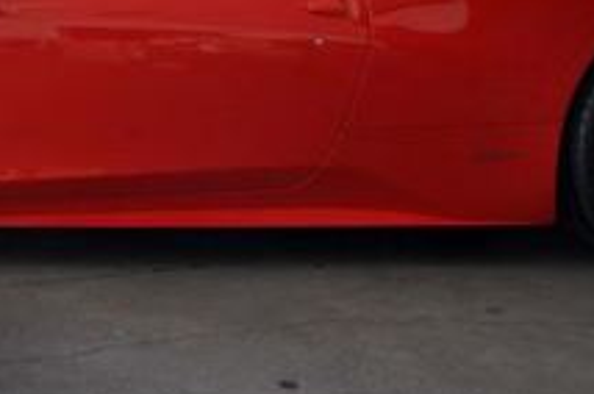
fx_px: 1423
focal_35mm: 86
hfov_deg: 23.2
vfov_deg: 15.5
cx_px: 100
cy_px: -4
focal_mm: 21
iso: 200
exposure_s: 1/60
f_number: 8
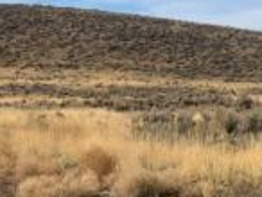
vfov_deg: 20.7
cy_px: 64
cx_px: 124
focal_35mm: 71
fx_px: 538
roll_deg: -0.2
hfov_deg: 27.4
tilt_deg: +0.0
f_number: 1.8
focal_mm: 4.25
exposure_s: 1/2755
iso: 25
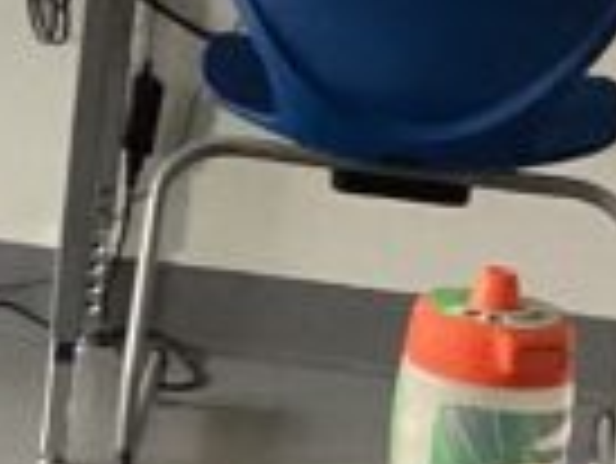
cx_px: -1210
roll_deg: -3.1
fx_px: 4114
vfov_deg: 6.4
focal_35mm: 231
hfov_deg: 7.5
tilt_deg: -12.5
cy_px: -117
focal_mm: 3.3
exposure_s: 1/50
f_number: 2.4
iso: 160
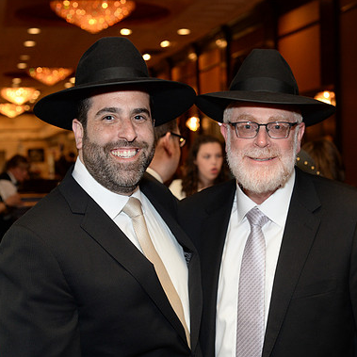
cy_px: 180
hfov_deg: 26.5
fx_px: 758
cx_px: 187
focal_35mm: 65
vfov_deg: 26.5
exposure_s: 1/125
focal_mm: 50
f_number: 5.6
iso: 1600
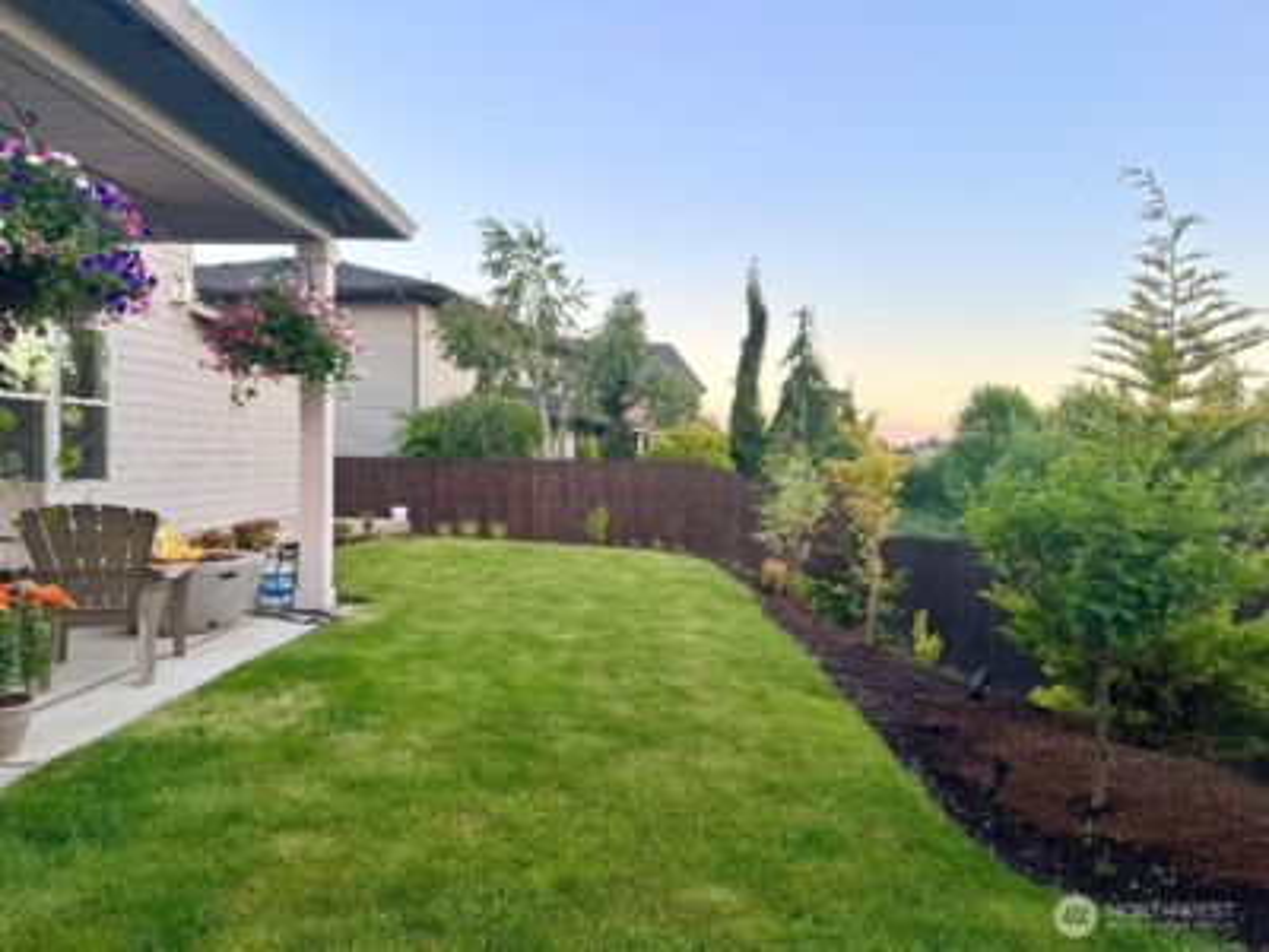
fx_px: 880
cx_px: 634
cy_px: 476
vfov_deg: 56.8
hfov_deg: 71.6
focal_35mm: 24
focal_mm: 6.86
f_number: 1.78
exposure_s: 1/290
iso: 80
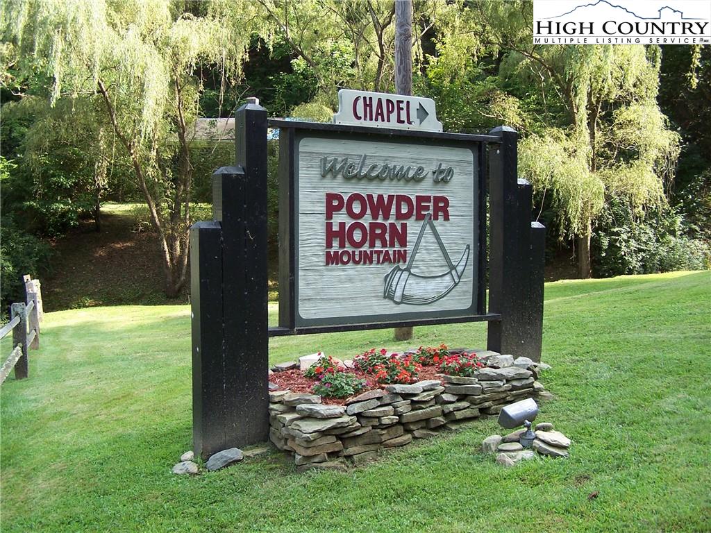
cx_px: 356
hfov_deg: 49.0
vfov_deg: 37.7
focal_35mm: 38
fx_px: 781
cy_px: 266
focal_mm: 6.3
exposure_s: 1/125
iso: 80
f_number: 2.8
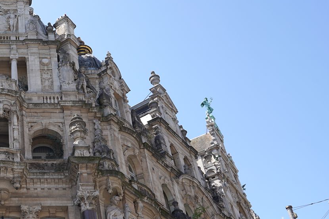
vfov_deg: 23.3
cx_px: -10
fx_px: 530
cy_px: 134
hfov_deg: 31.5
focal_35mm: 58
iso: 100
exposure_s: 1/100
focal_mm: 24
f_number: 10
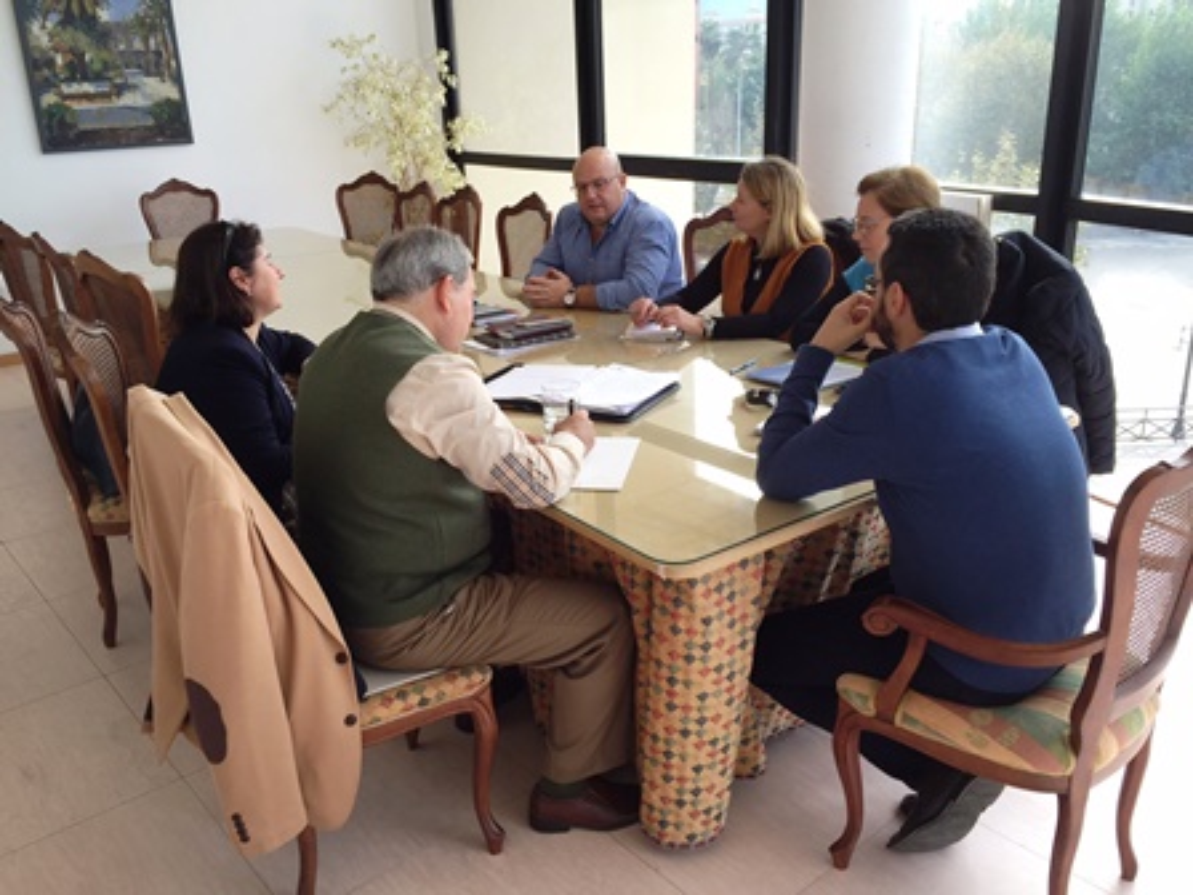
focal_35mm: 29
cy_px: 448
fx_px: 999
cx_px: 596
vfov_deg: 48.2
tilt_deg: -20.9
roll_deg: +2.2
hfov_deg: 61.7
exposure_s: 1/112
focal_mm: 4.15
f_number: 2.2
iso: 32
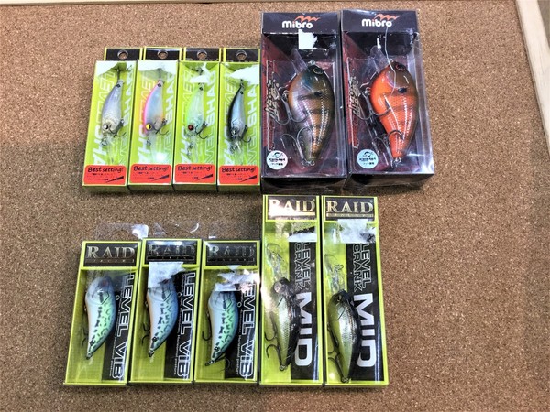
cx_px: 275
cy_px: 206
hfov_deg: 58.4
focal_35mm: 31
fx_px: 493
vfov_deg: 45.4
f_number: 2.4
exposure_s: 1/30
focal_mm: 3.3
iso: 40
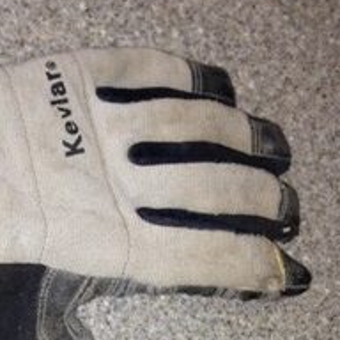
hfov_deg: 22.3
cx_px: 49
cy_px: 391
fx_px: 845
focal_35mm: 76
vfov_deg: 21.4
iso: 50
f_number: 2.4
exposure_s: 1/22
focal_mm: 4.13
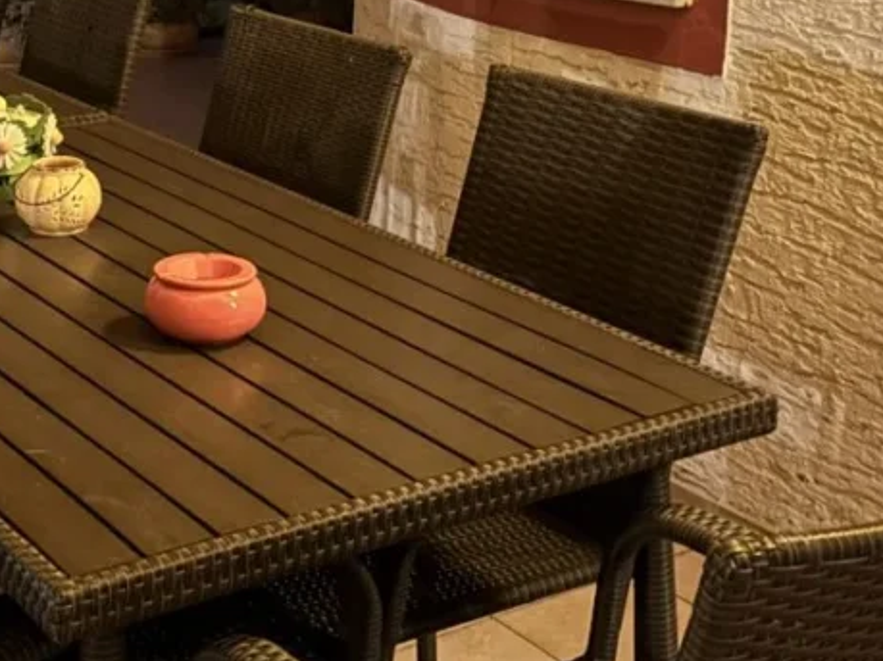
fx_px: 1734
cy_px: 69
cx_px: 206
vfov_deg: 21.2
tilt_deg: -12.5
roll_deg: -1.4
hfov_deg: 28.1
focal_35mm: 68
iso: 640
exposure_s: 1/10
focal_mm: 5.96
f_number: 1.6
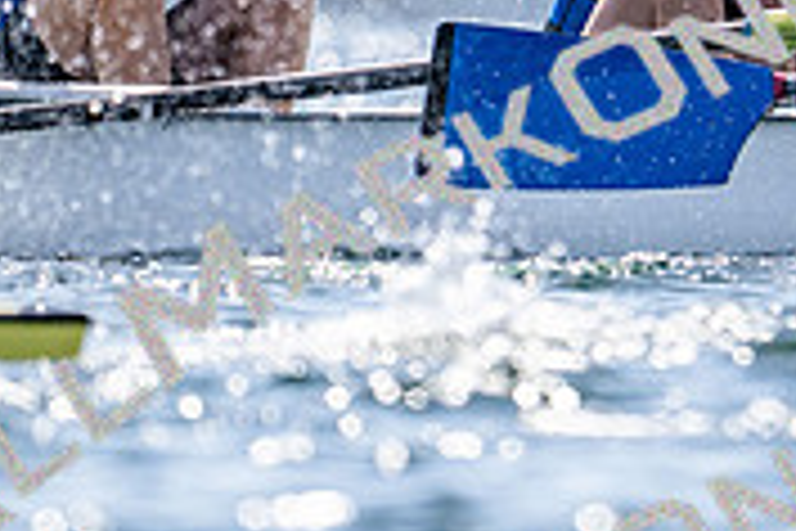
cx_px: 742
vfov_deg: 0.7
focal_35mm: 1961
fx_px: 43356
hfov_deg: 1.1
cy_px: -81
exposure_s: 1/2500
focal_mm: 400
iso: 250
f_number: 4.5
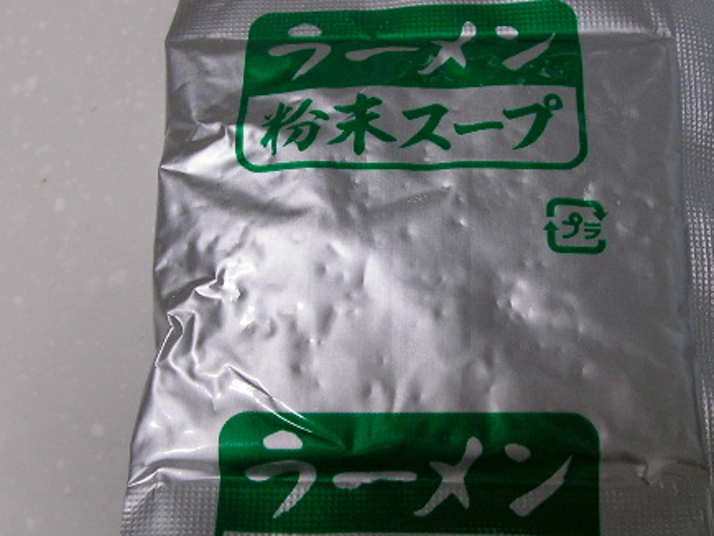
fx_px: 1156
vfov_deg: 26.1
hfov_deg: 34.2
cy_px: 265
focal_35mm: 56
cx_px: 444
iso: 100
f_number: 3.5
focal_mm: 5.8
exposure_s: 1/20.8
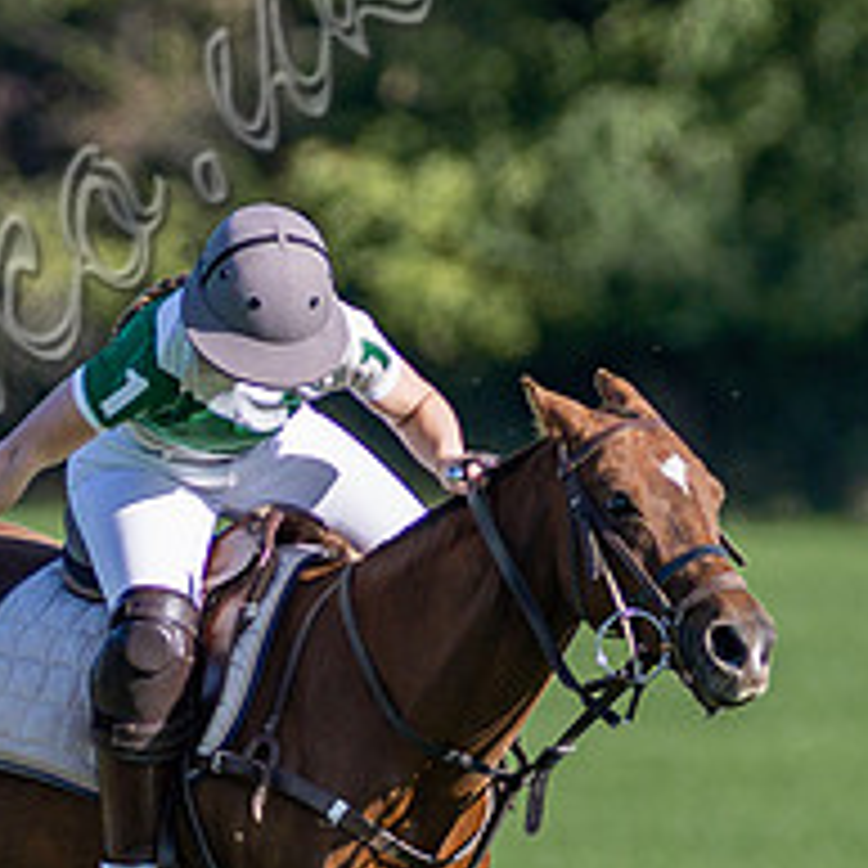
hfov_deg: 0.9
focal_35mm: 2013
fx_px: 57107
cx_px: 48
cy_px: 965
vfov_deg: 0.9
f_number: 3.2
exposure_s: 1/2500
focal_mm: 300
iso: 160
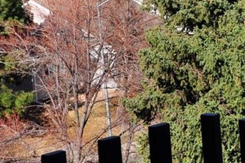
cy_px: -41
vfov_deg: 8.9
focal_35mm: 152
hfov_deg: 11.9
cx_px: 513
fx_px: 1034
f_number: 13
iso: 200
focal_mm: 24
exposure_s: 1/640
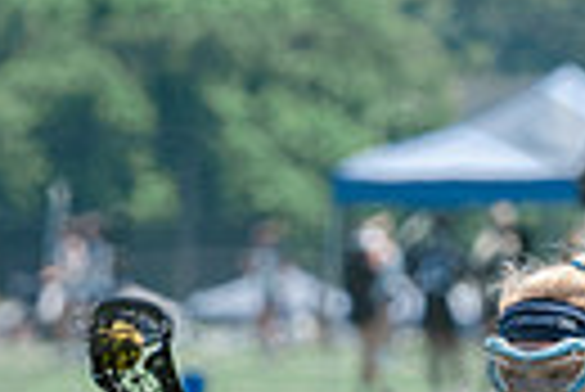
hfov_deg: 1.8
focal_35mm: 1153
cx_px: 551
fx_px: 18757
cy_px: 601
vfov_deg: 1.2
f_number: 5
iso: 400
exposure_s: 1/1600
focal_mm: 200
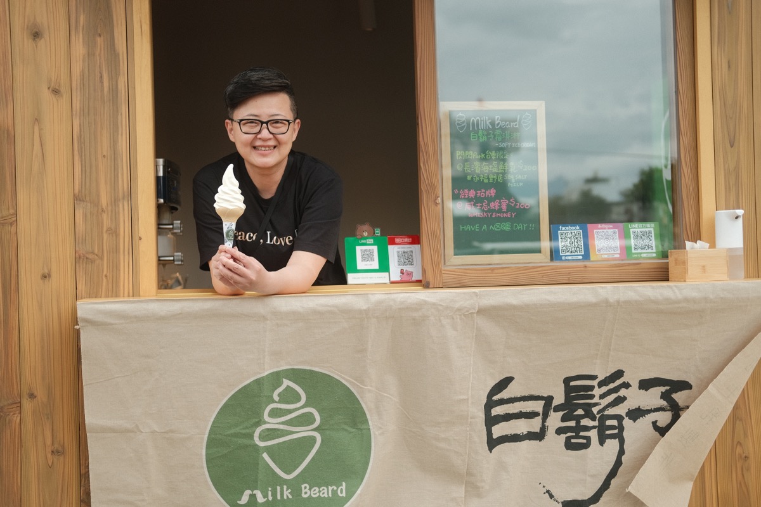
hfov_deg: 37.5
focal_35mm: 53
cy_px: 254
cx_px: 380
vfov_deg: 25.5
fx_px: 1120
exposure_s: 1/800
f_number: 2
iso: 160
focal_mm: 35
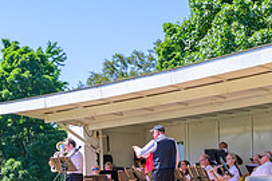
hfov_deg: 20.1
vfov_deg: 13.3
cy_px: 219
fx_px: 755
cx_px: 232
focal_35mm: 100
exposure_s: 1/1600
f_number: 4
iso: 400
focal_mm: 35
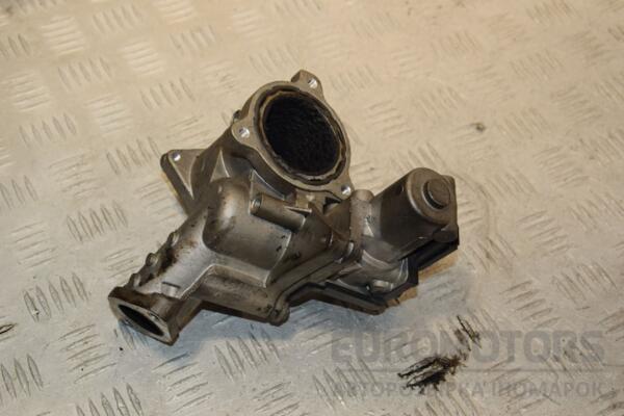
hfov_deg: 31.9
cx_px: 312
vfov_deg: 21.6
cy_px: 208
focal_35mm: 63
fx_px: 1092
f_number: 7.1
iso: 800
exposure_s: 1/200
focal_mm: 42
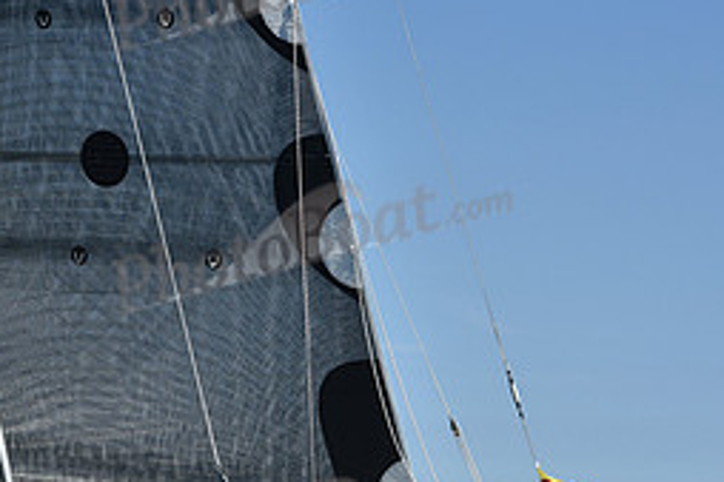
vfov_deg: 6.3
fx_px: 4361
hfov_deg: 9.4
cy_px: 429
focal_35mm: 217
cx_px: -34
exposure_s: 1/1250
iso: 250
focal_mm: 95
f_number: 8
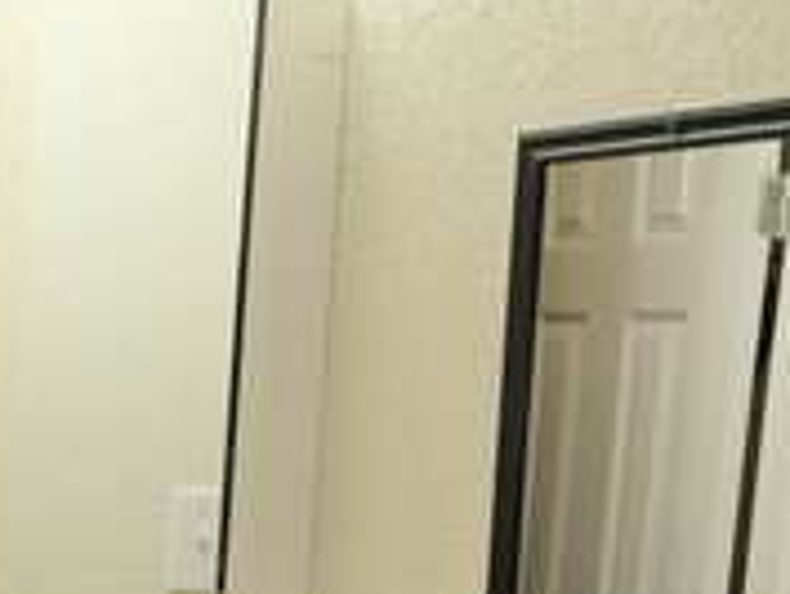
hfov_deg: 20.2
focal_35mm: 94
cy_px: 543
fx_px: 2147
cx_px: 9
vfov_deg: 15.5
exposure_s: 1/100
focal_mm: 18
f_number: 3.2
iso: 320
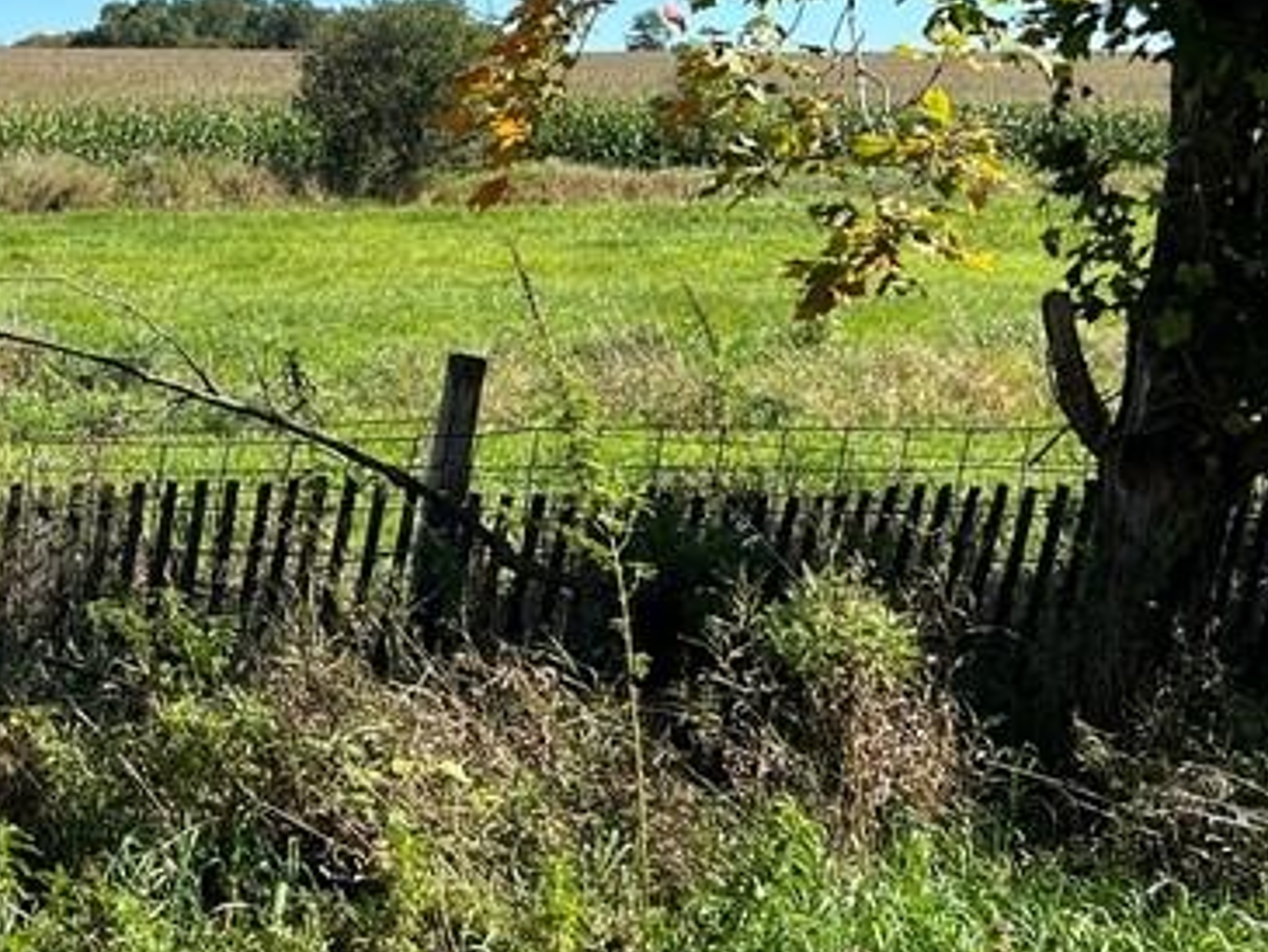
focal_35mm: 73
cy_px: 323
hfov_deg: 25.2
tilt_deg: -3.4
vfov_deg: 20.1
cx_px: -45
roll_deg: -0.8
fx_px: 2675
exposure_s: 1/3460
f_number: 1.5
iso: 50
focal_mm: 5.7
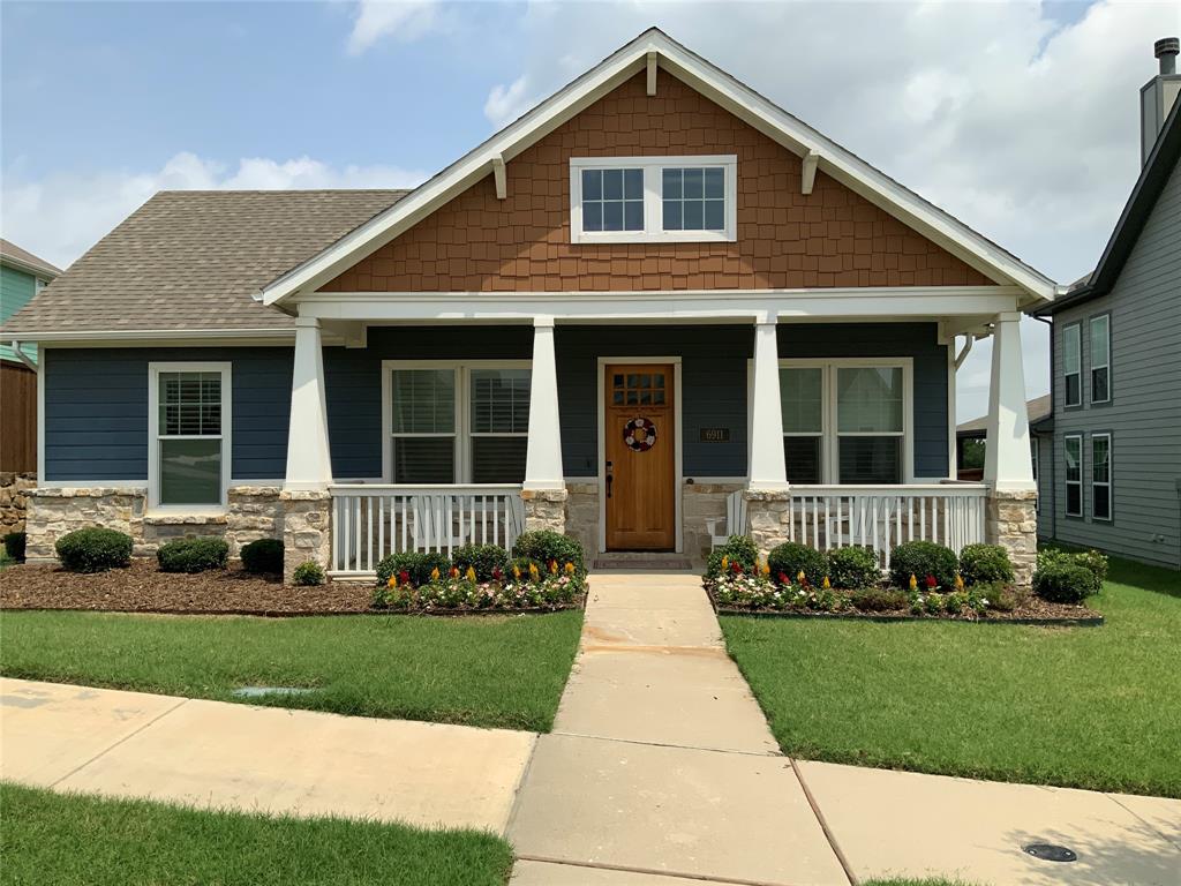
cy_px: 443
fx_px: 989
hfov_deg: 61.7
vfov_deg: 48.2
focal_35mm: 29
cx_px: 590
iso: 20
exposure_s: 1/2959
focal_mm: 3
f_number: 1.8
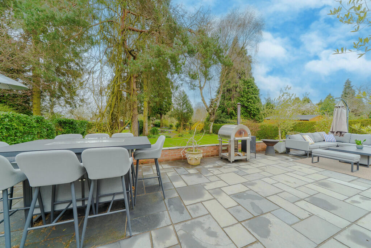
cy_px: 124
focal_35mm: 12
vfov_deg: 90.0
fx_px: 124
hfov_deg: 112.6
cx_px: 186
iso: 100
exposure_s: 1/90
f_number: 6.7
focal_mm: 12
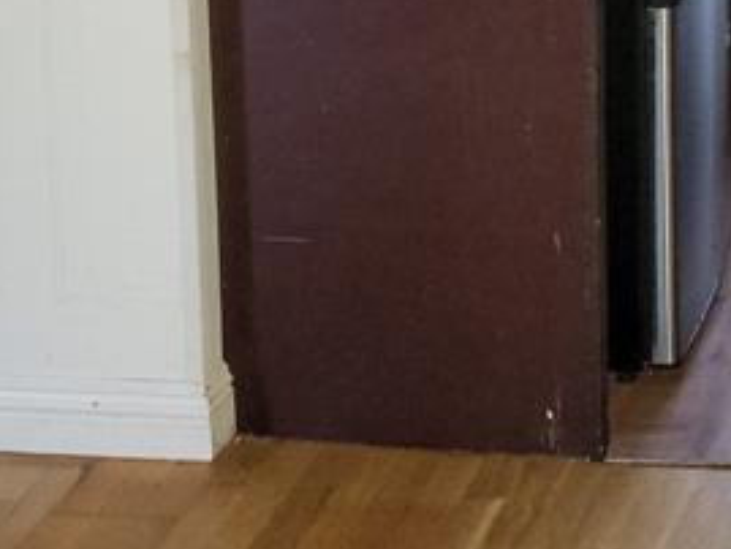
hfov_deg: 18.3
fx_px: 2092
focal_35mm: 99
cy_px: -321
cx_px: 992
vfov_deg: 13.9
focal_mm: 4.25
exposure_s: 1/9.99
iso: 320
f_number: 1.8
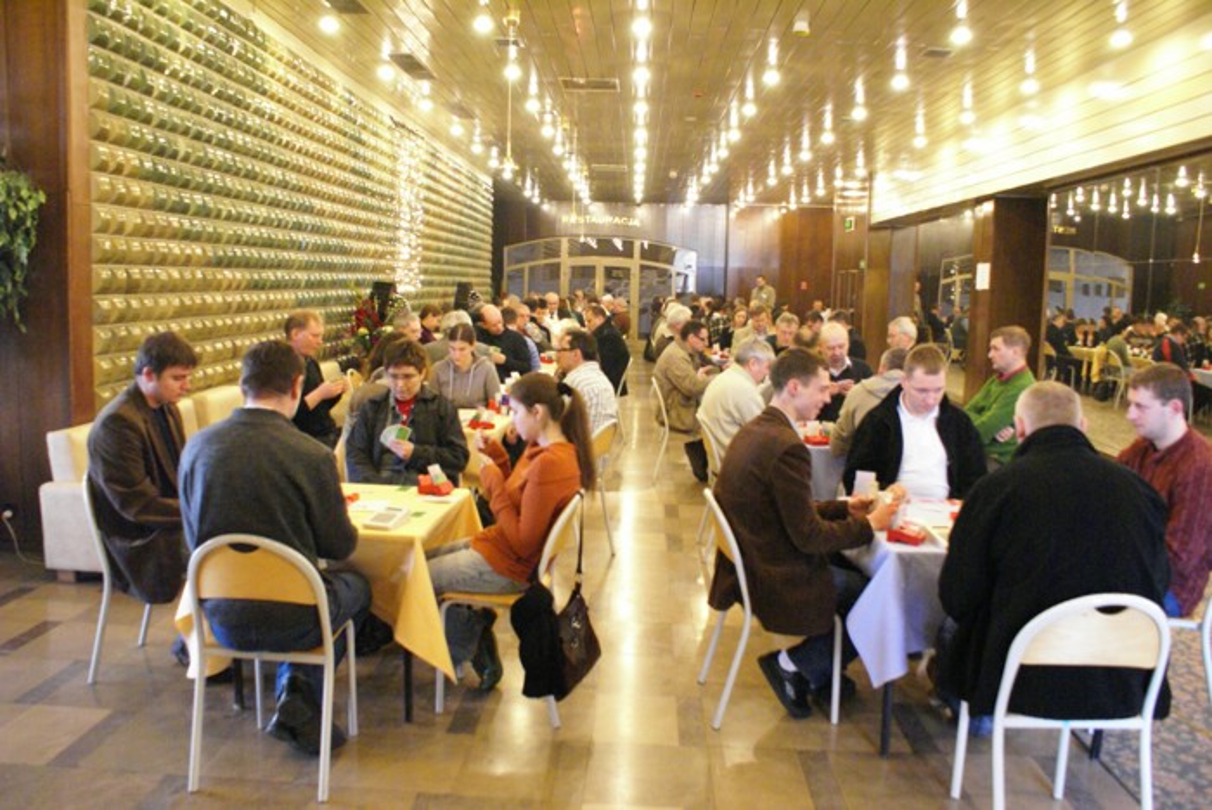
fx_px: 910
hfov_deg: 67.3
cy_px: 405
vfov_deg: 48.0
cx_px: 606
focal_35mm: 27
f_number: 4
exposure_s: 1/20
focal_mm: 18
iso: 1600
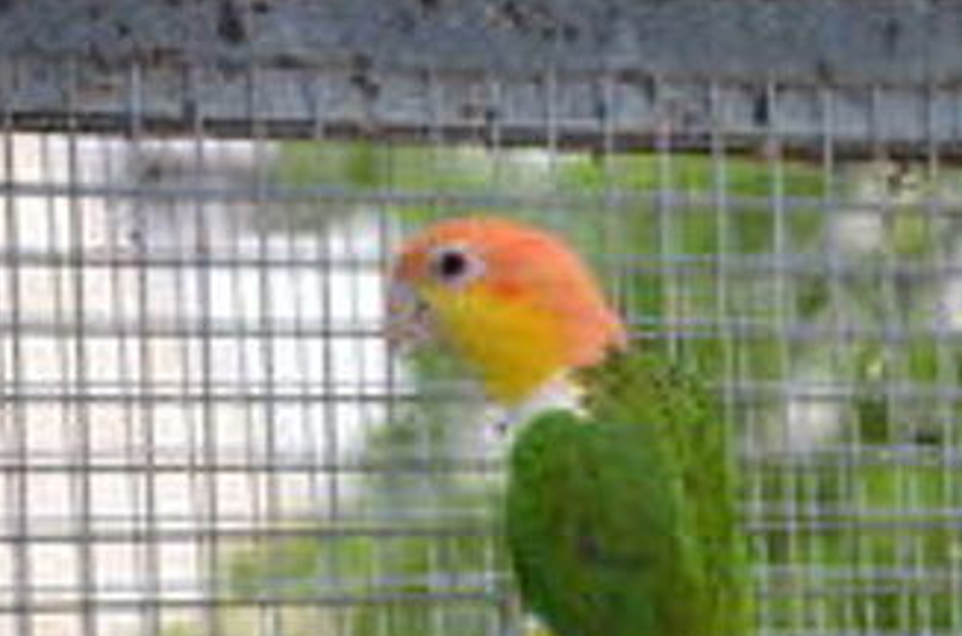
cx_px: 627
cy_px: 437
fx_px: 4690
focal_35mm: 176
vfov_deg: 7.7
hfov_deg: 11.7
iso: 250
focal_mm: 80
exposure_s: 1/125
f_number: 4.5
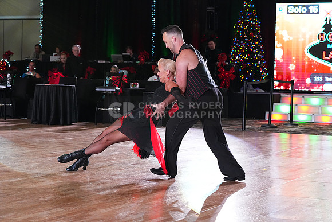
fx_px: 784
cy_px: 111
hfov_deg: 23.9
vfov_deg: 16.1
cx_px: 166
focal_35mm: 85
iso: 6400
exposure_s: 1/400
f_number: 5.6
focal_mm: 85
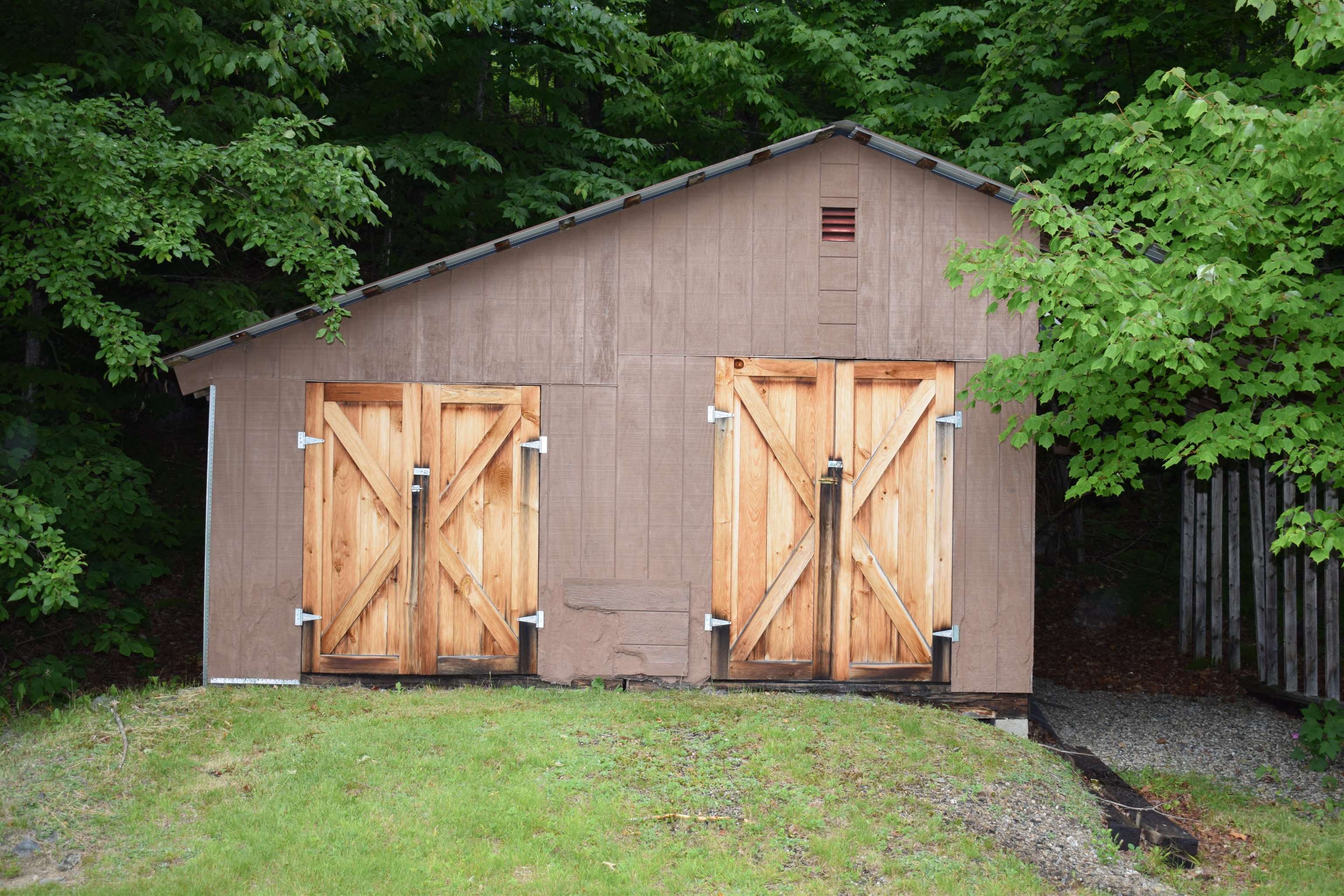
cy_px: 448
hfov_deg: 38.9
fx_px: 1904
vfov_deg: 26.5
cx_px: 672
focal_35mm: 51
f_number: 5.6
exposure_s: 1/125
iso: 160
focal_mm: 34
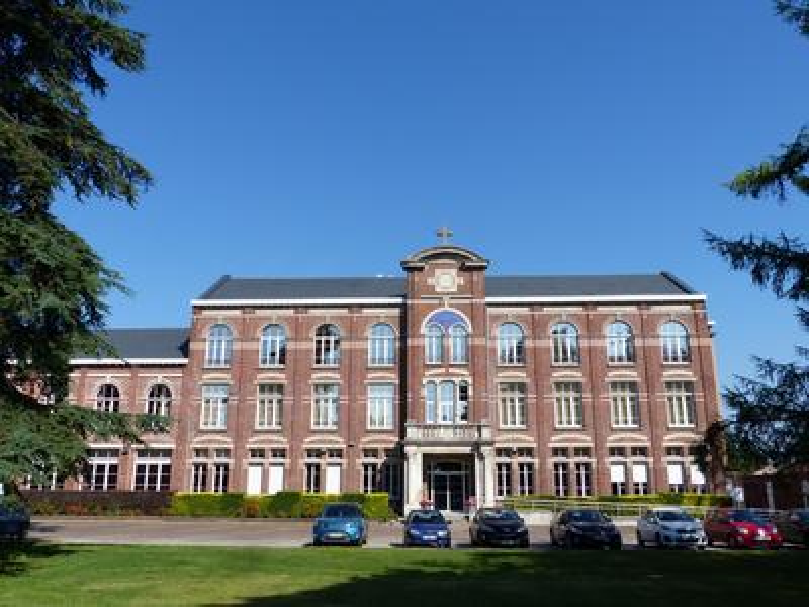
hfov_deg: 61.7
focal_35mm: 29
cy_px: 304
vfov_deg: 48.2
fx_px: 678
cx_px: 404
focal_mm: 5.2
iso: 100
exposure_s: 1/1000
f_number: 4
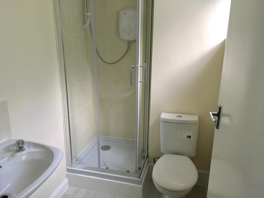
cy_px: 99
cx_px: 132
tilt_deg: -14.8
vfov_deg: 48.2
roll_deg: -0.3
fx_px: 221
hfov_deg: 61.7
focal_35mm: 29
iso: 200
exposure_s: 1/33
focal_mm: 4.15
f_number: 2.2
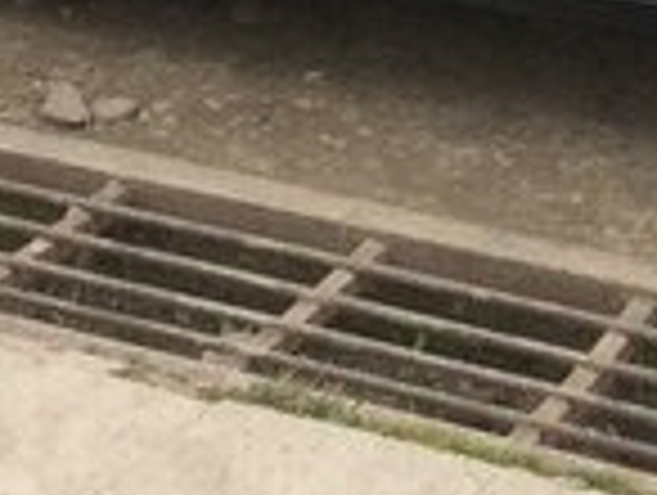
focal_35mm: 131
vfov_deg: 10.8
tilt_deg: -13.4
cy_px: -340
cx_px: 752
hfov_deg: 14.6
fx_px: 2490
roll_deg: +0.7
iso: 64
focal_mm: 4.15
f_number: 2.2
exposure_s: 1/100
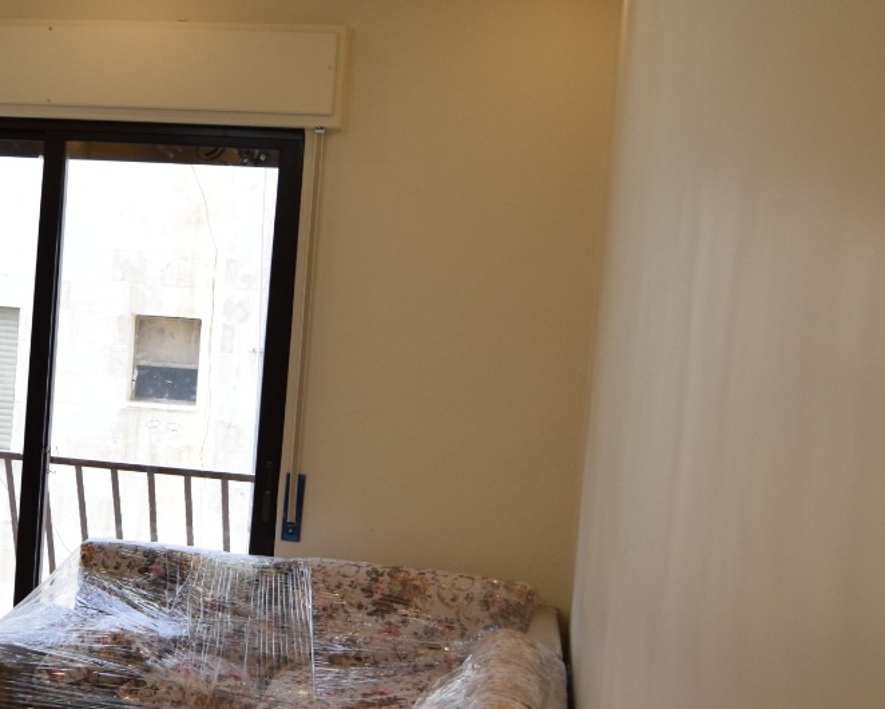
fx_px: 1624
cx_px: 99
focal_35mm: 62
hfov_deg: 29.3
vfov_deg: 24.6
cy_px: 423
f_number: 3.5
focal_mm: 18
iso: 640
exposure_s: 1/200
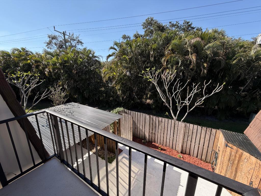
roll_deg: -0.5
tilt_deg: -12.8
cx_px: 130
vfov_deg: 85.7
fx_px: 106
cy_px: 98
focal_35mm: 14
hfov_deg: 102.1
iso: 40
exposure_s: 1/709
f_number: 2.2
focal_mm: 2.22
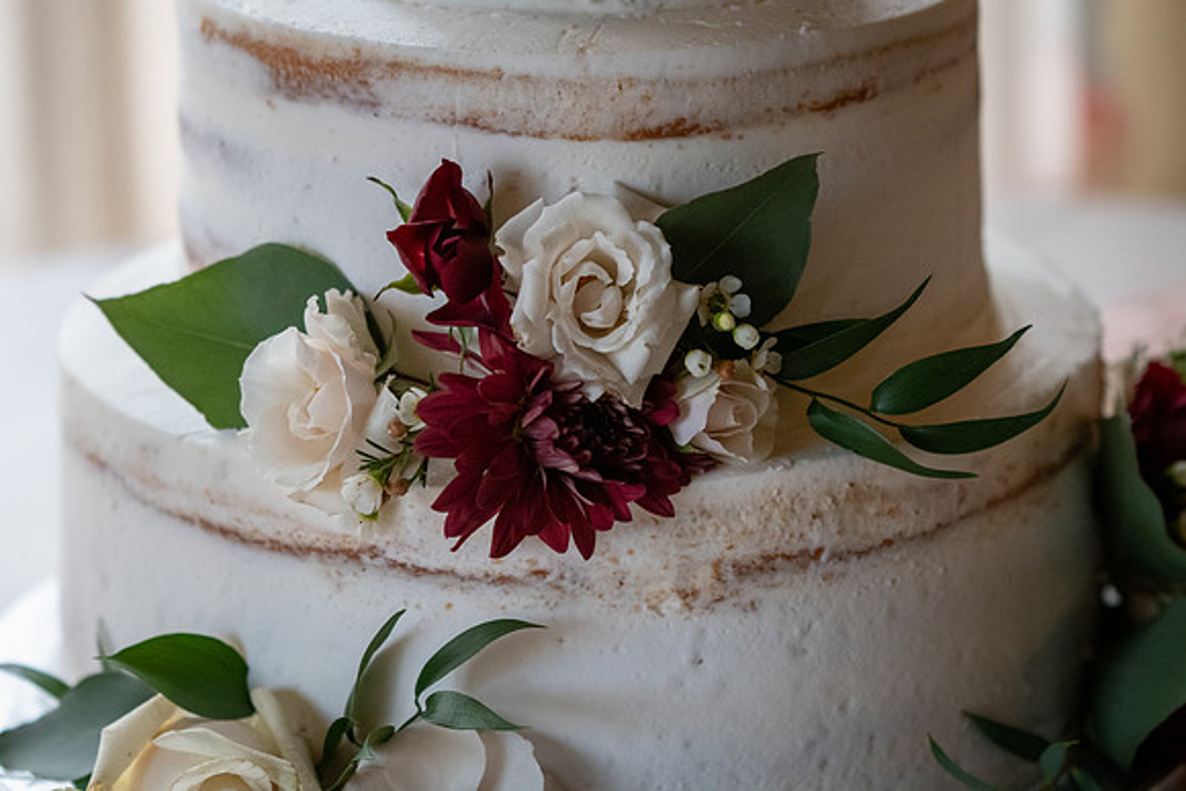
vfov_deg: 7.9
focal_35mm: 174
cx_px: 593
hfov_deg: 11.8
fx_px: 5733
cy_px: 396
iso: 3200
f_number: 2.8
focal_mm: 116
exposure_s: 1/2500
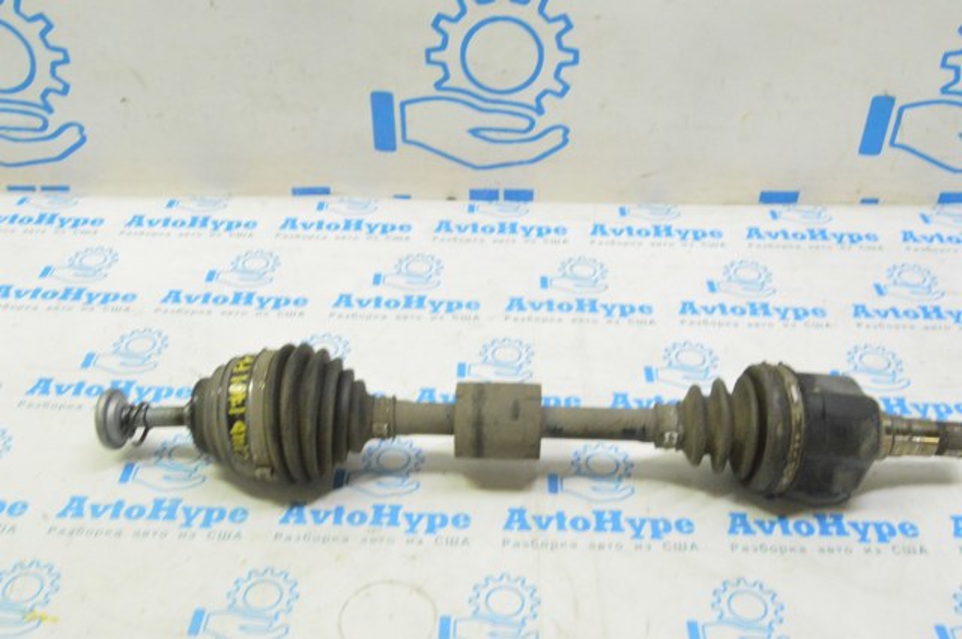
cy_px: 320
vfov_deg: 36.8
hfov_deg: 53.2
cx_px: 481
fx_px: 961
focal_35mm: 36
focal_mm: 24
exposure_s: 1/20
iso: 6400
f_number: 20
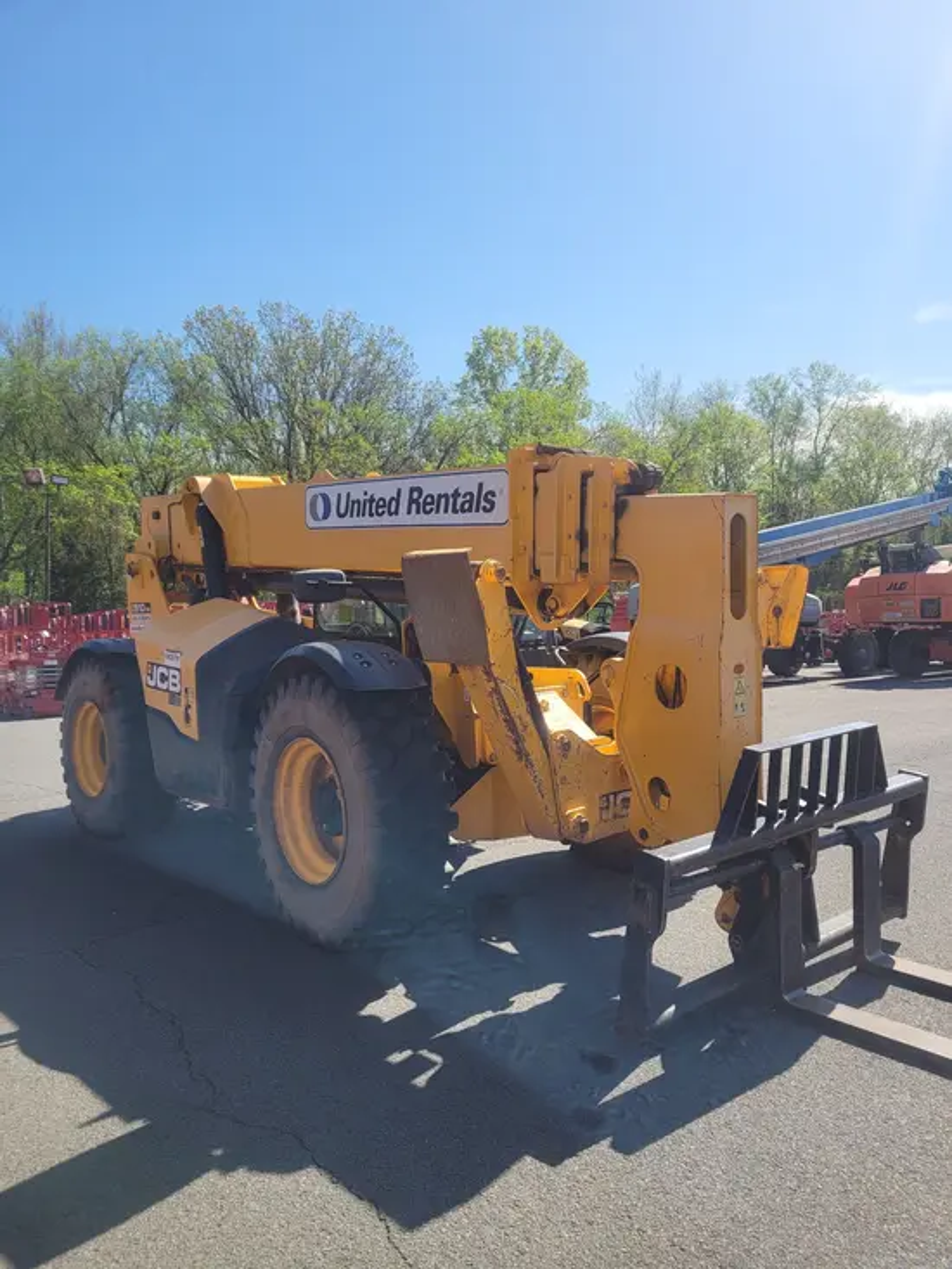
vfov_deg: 67.3
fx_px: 953
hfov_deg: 53.1
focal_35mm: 26
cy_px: 634
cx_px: 476
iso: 40
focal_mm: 5.4
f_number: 1.8
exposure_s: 1/2094
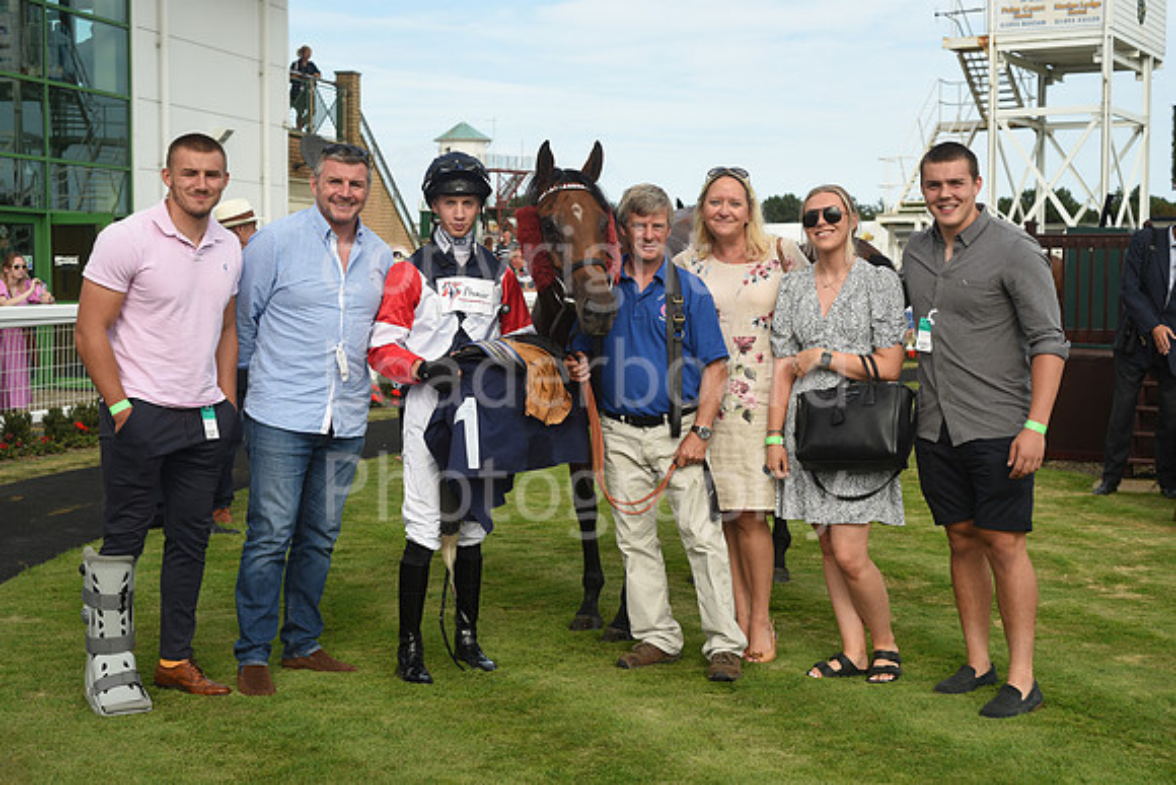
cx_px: 588
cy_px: 392
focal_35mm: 50
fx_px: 1634
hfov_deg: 39.6
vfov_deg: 27.0
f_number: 5.6
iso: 400
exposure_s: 1/1250
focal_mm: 50
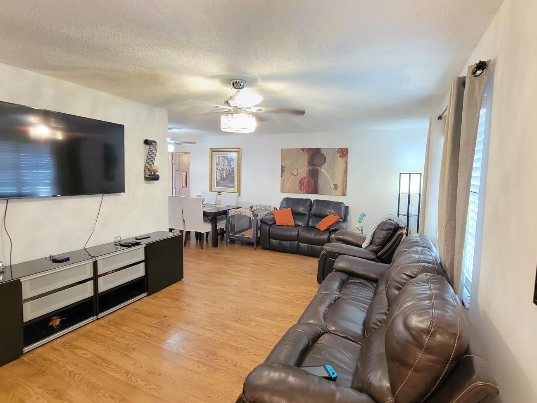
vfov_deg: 78.0
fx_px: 248
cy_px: 190
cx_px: 276
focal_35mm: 16
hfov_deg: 94.5
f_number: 2.2
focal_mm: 2.2
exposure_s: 1/30
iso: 640
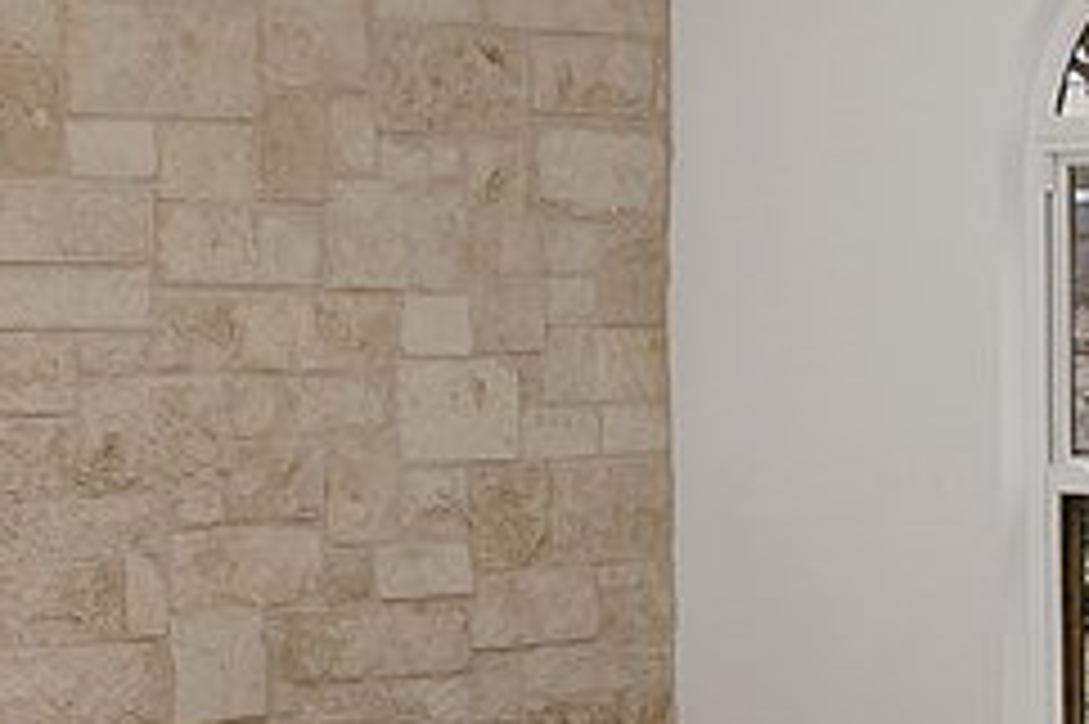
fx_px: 3839
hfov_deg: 15.4
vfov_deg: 10.8
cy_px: 202
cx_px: -324
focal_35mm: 127
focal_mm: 16
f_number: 9
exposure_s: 1/2.5
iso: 200
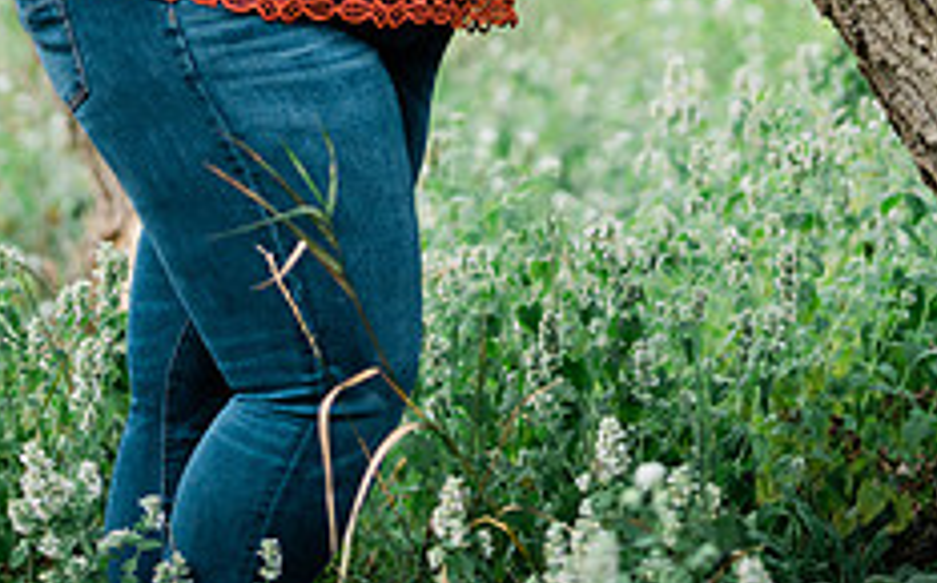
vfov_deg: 6.2
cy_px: -281
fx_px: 5280
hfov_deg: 10.1
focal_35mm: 207
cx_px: 402
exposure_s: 1/250
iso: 320
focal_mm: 105
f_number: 2.8
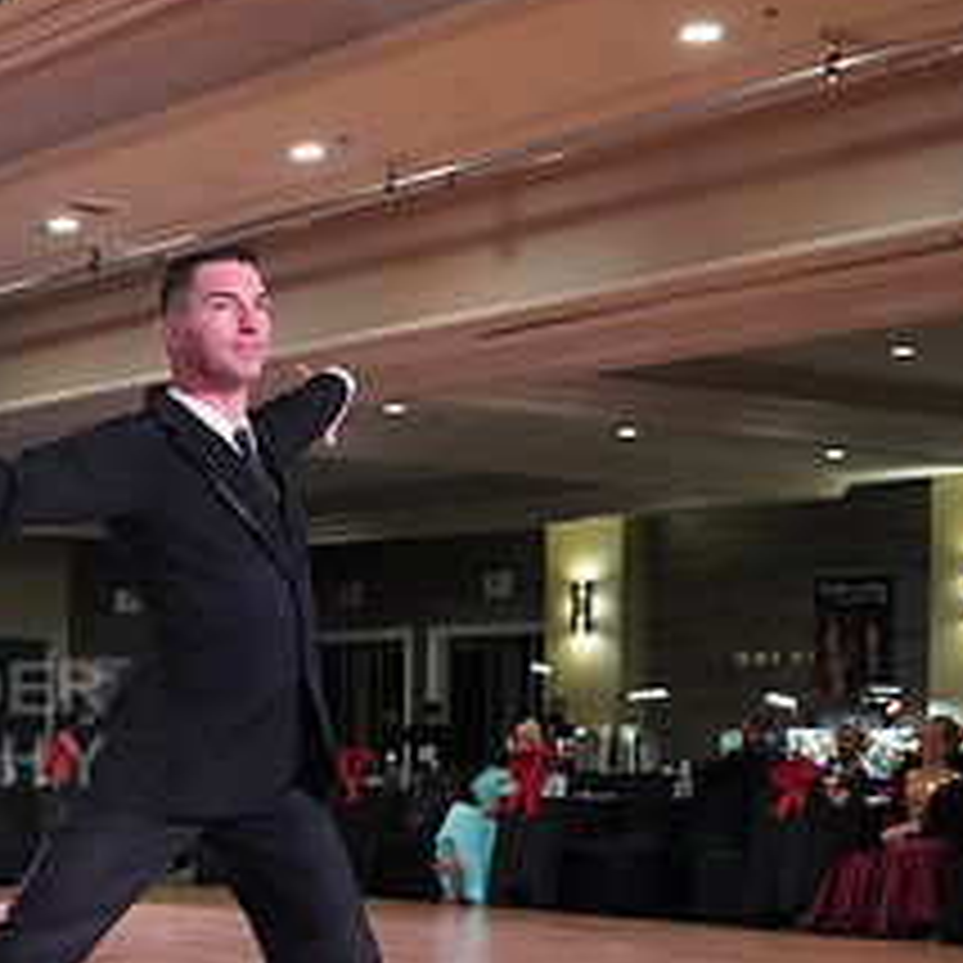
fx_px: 2392
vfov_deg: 22.5
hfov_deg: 20.5
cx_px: -328
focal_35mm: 76
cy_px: 731
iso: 5000
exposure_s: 1/320
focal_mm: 33
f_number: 5
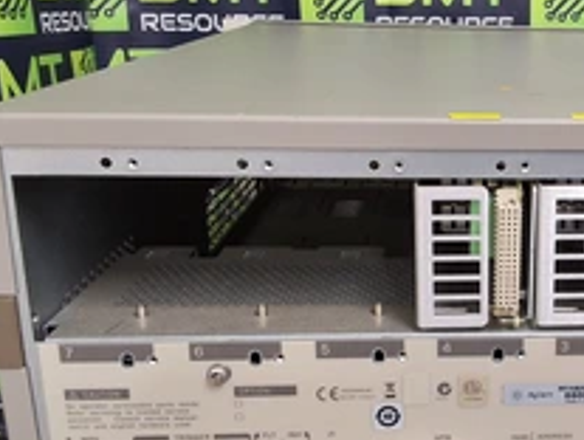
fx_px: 913
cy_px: 254
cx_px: 516
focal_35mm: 54
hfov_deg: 33.7
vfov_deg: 27.1
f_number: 1.9
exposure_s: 1/40
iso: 200
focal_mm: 2.91
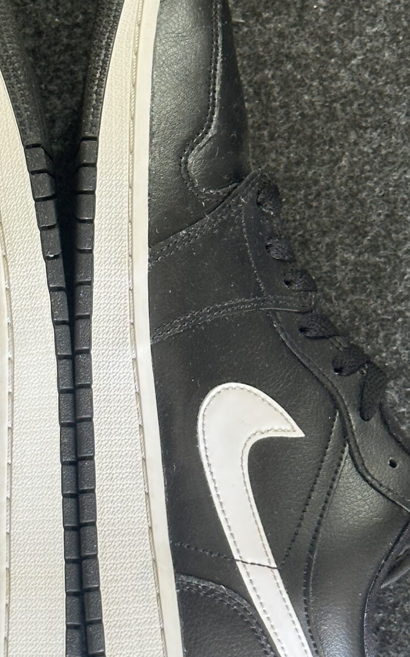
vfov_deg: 18.8
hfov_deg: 11.7
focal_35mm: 111
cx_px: 66
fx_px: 1985
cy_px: 370
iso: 160
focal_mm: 6.86
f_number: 1.78
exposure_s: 1/50
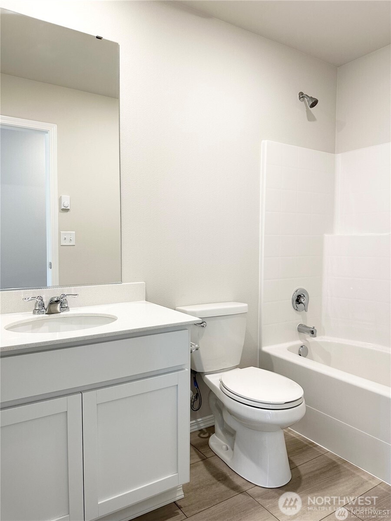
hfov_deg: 56.8
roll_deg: -1.0
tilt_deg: -2.5
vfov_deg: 71.6
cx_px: 196
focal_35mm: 24
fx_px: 361
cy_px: 260
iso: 125
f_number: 1.78
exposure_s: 1/120
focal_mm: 6.86
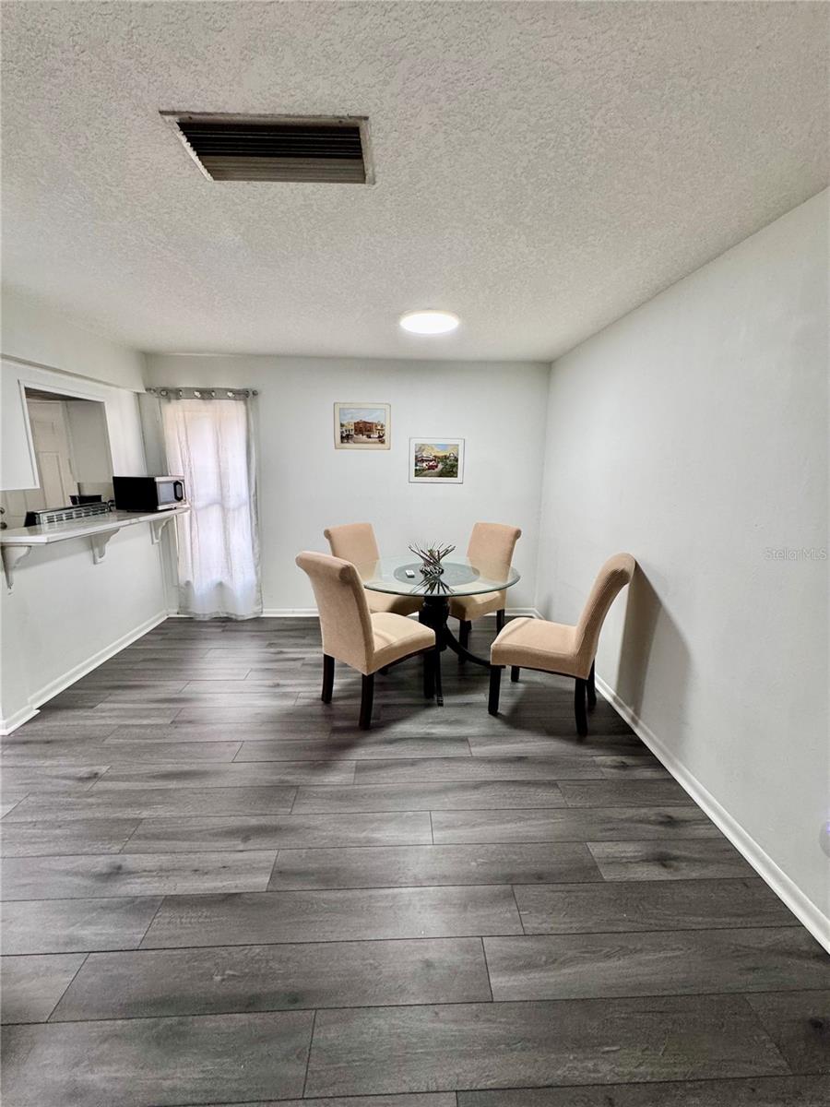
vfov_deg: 102.1
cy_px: 554
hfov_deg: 85.7
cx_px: 415
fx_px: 448
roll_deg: -0.2
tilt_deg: -10.1
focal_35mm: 14
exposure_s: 1/60
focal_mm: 2.22
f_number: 2.2
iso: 250
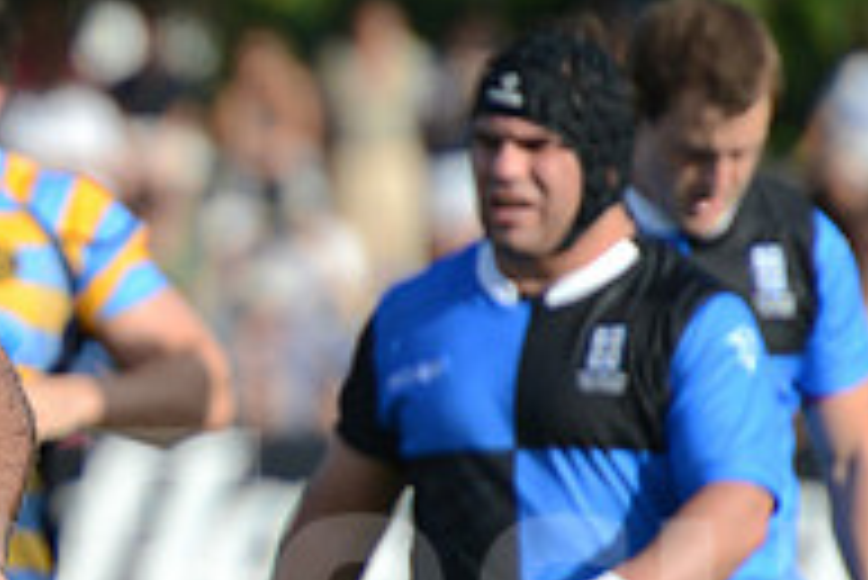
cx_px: -112
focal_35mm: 811
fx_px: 19568
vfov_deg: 1.7
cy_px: 564
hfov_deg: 2.5
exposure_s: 1/1600
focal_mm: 270
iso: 500
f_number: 4
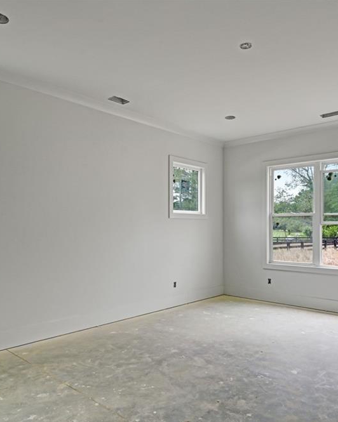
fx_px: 334
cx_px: 184
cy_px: 215
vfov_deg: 64.6
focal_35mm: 27
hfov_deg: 53.6
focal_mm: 18.5
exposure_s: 1/80
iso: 100
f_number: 7.1
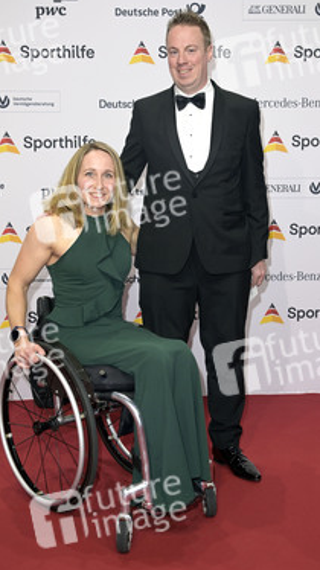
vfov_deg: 43.7
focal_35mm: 47
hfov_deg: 25.4
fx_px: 710
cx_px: 152
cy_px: 283
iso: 500
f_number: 5.6
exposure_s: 1/250
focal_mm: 42
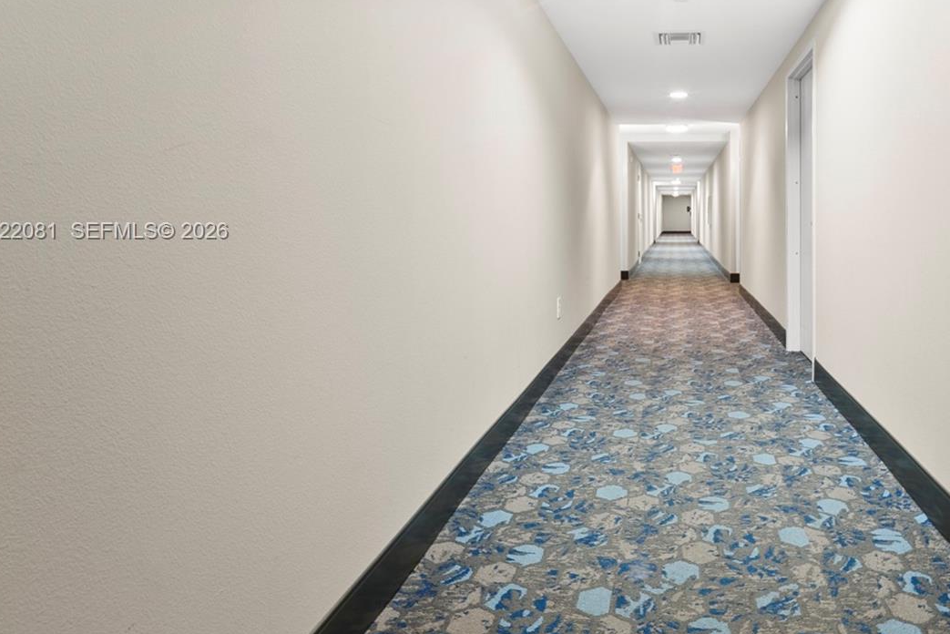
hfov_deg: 72.5
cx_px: 673
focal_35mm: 23
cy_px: 233
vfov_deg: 54.4
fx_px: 607
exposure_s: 10
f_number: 9
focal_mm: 10
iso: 160
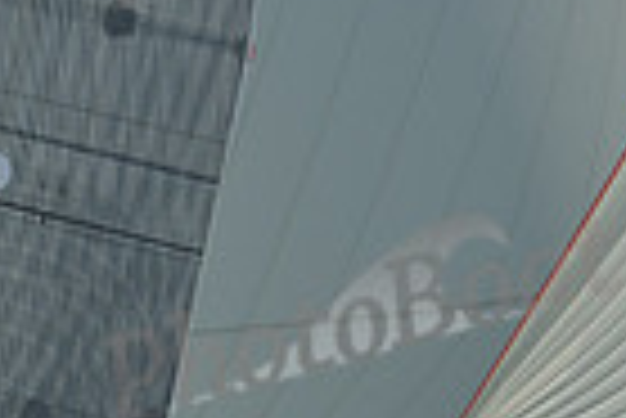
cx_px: -126
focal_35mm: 834
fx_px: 14517
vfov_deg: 1.7
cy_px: 605
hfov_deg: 2.5
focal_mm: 200
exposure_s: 1/1600
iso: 280
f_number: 8
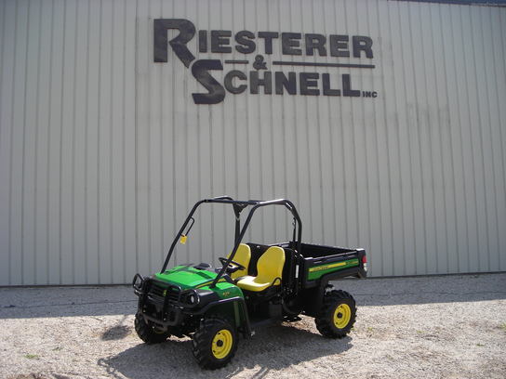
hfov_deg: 49.0
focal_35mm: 38
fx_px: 555
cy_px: 190
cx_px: 253
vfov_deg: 37.7
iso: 50
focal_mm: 6.3
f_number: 3.2
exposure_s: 1/415
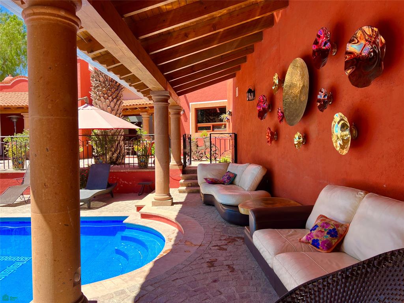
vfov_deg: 53.1
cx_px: 202
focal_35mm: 26
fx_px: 303
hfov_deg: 67.3
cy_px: 152
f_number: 1.5
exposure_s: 1/1048
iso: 50
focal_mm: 5.7
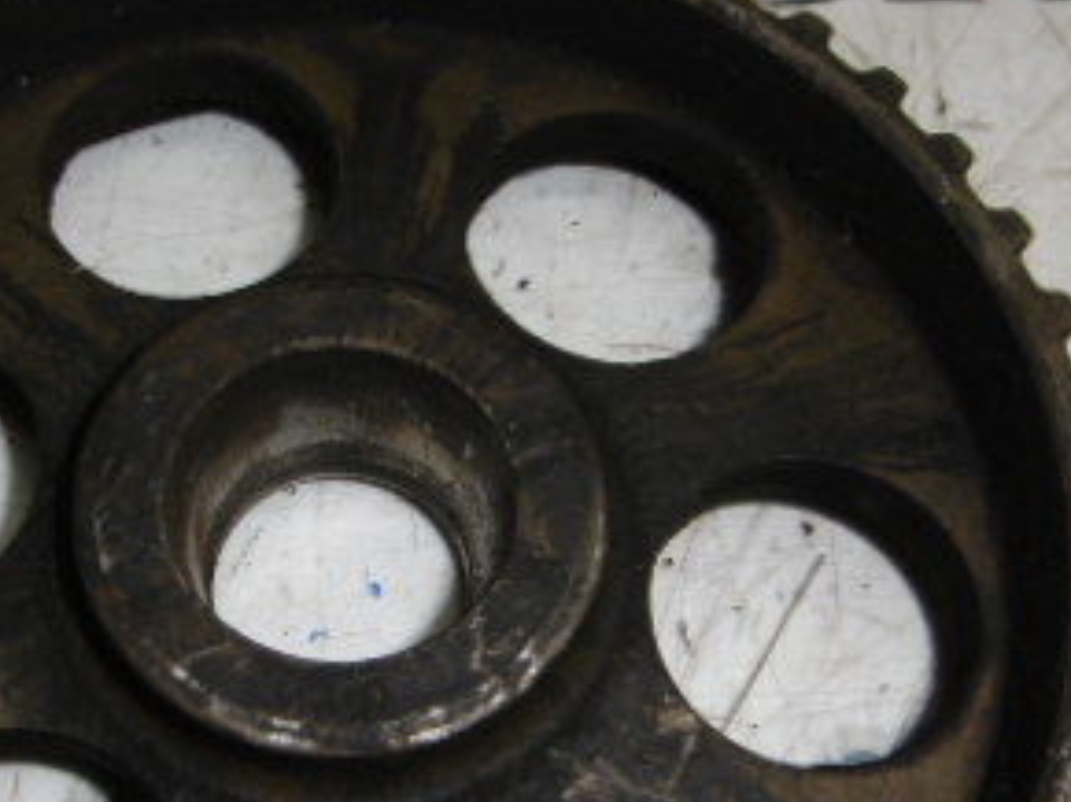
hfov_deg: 35.9
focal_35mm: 53
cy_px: 565
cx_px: 377
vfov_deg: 27.2
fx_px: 1638
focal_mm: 4.3
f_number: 3.1
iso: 100
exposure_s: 1/60
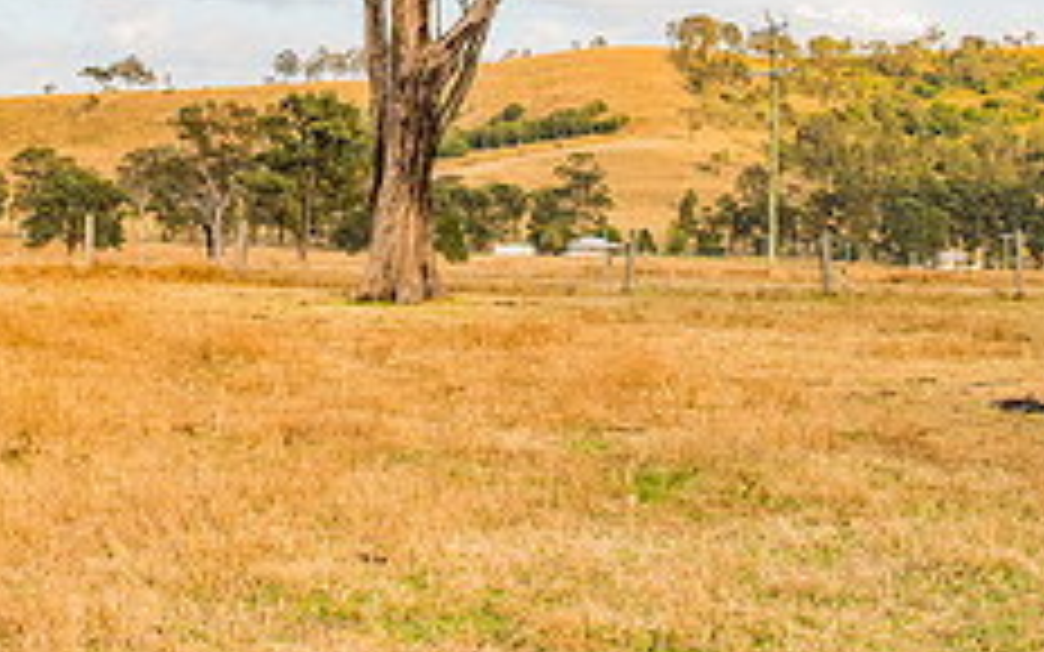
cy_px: -5
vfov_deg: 19.4
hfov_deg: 31.5
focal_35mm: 65
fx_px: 1849
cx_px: 480
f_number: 8
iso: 400
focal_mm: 16
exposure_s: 1/50
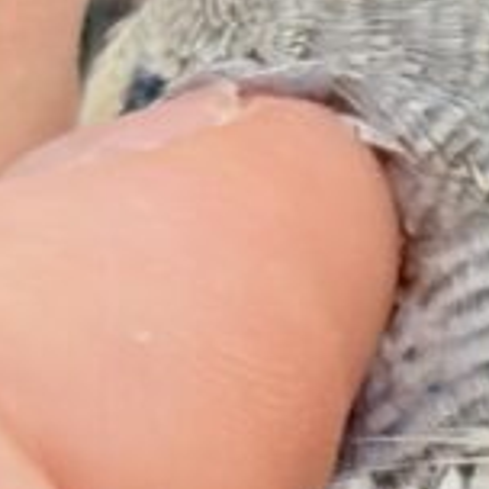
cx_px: 1843
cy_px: 338
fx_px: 5786
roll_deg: -8.3
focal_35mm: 362
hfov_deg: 4.5
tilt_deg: -8.6
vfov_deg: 4.8
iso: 64
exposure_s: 1/100
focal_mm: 5.96
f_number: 1.6
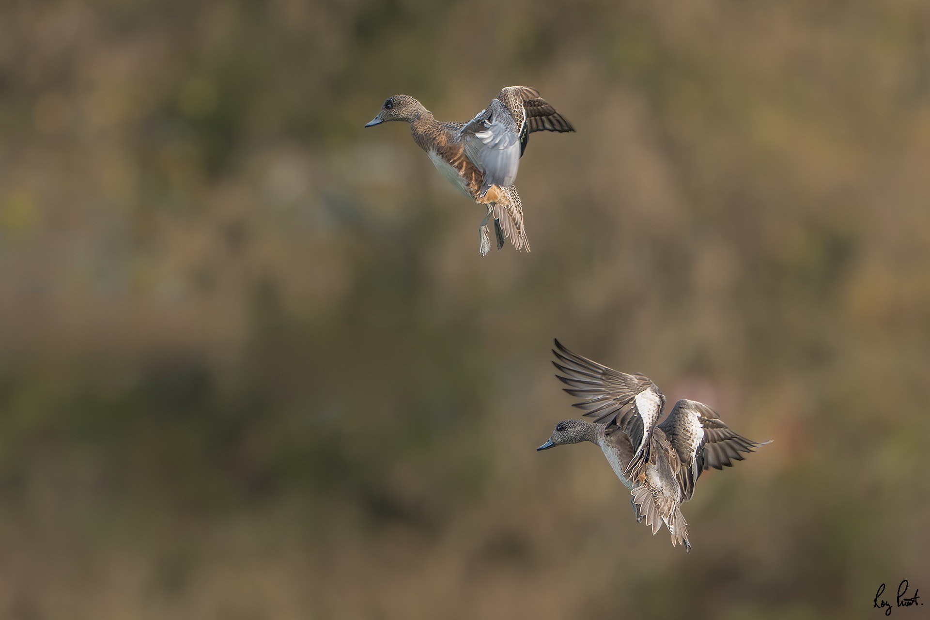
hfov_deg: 3.4
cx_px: 465
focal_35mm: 600
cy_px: 310
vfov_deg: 2.3
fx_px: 15499
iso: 1000
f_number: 5.6
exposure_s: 1/2500
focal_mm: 600
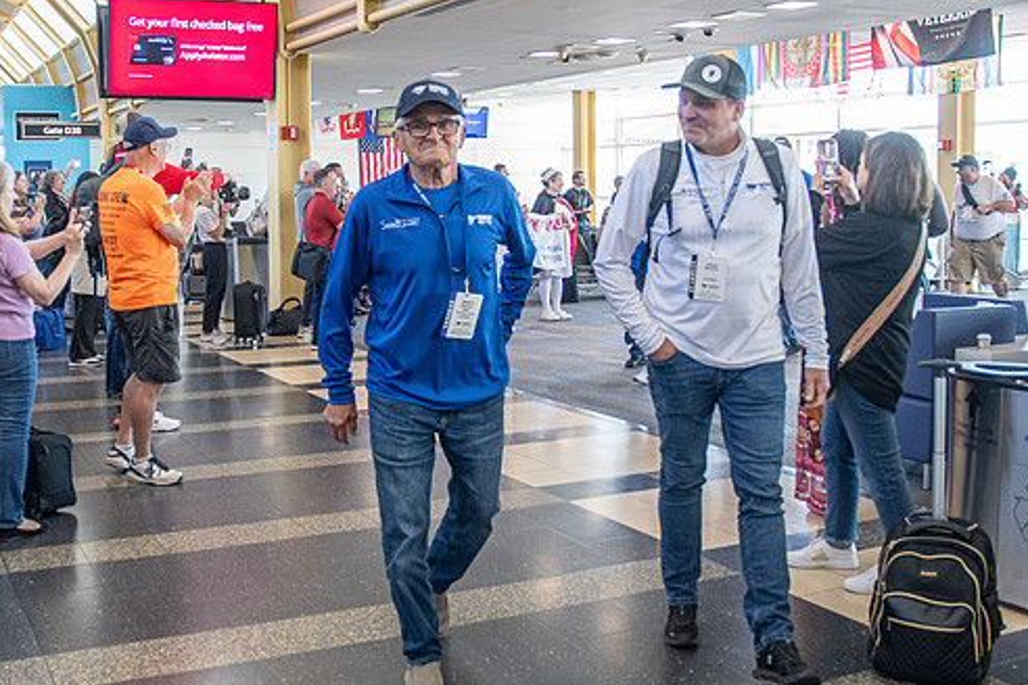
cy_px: 288
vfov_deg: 33.3
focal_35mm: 40
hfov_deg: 48.3
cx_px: 430
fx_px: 1142
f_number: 3.2
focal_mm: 16
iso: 800
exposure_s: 1/125
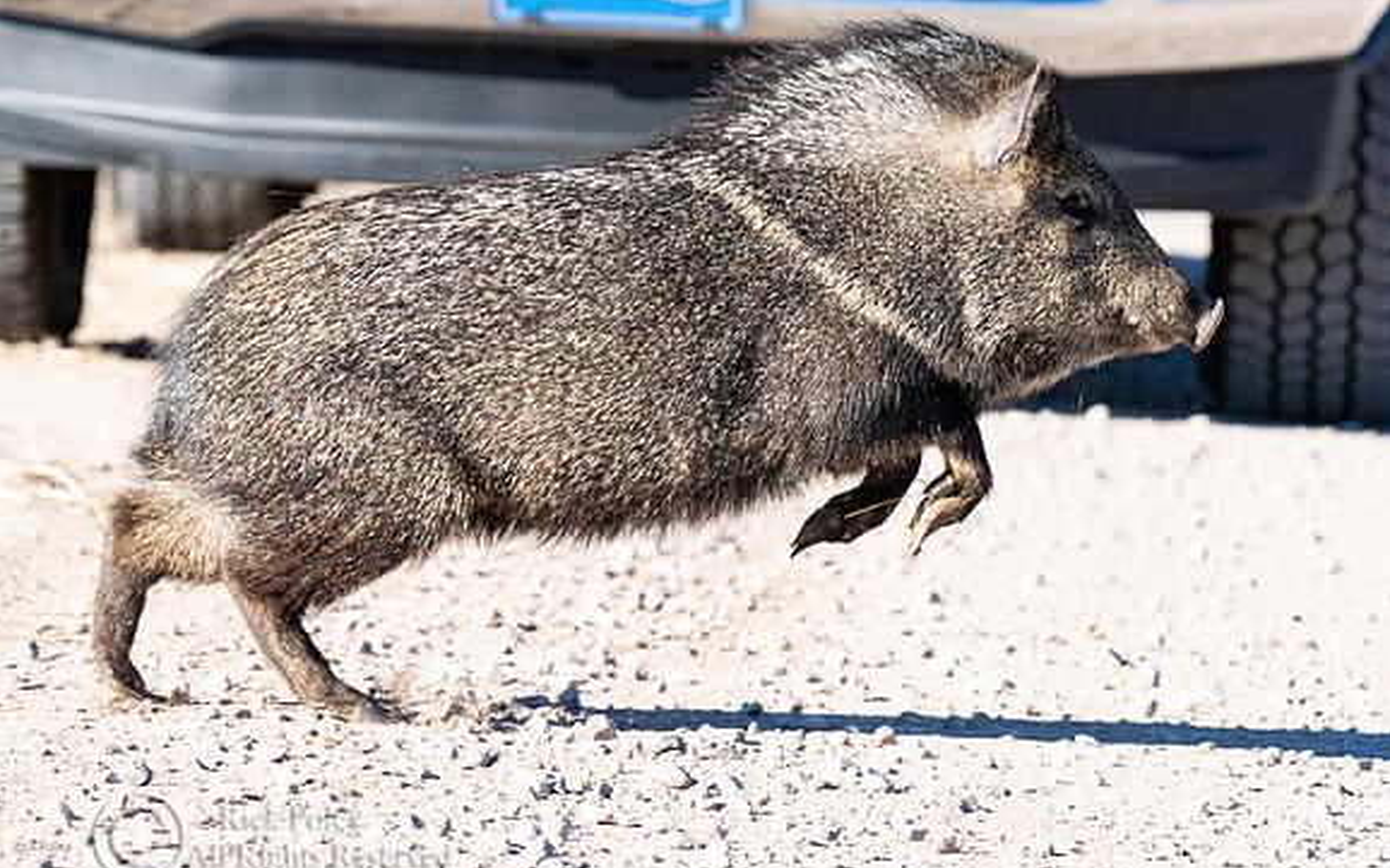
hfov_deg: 5.3
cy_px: 333
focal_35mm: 397
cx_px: 747
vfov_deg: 3.3
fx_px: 15036
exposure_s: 1/2000
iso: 2000
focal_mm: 318
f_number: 11
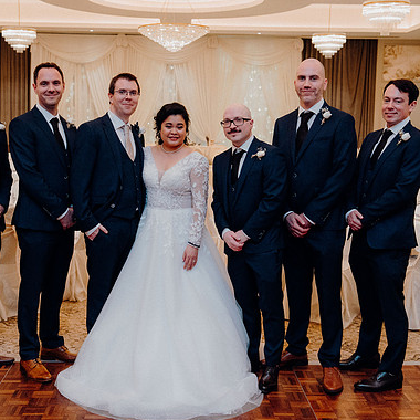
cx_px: 185
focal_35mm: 48
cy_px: 213
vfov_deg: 35.4
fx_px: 659
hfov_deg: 35.3
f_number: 3.5
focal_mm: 37
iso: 3200
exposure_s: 1/160
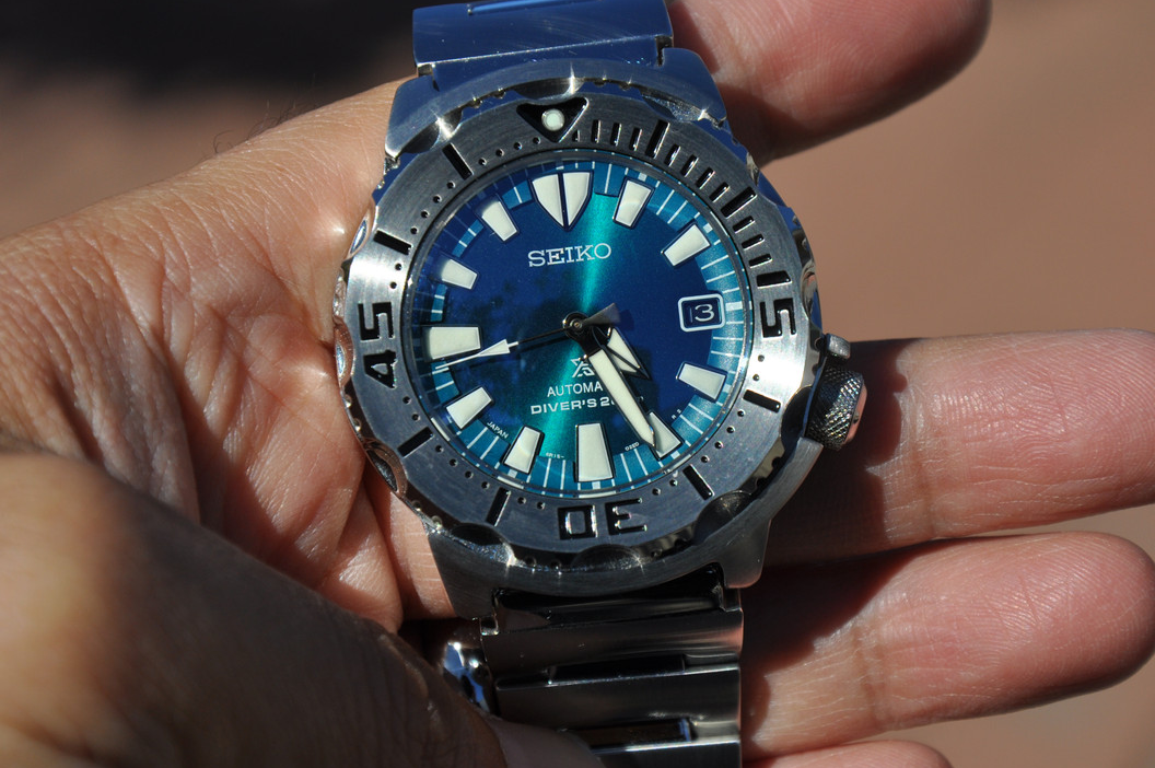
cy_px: 345
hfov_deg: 11.5
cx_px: 588
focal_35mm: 180
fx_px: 5756
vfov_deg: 7.6
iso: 200
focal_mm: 105
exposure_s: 1/1250
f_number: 9
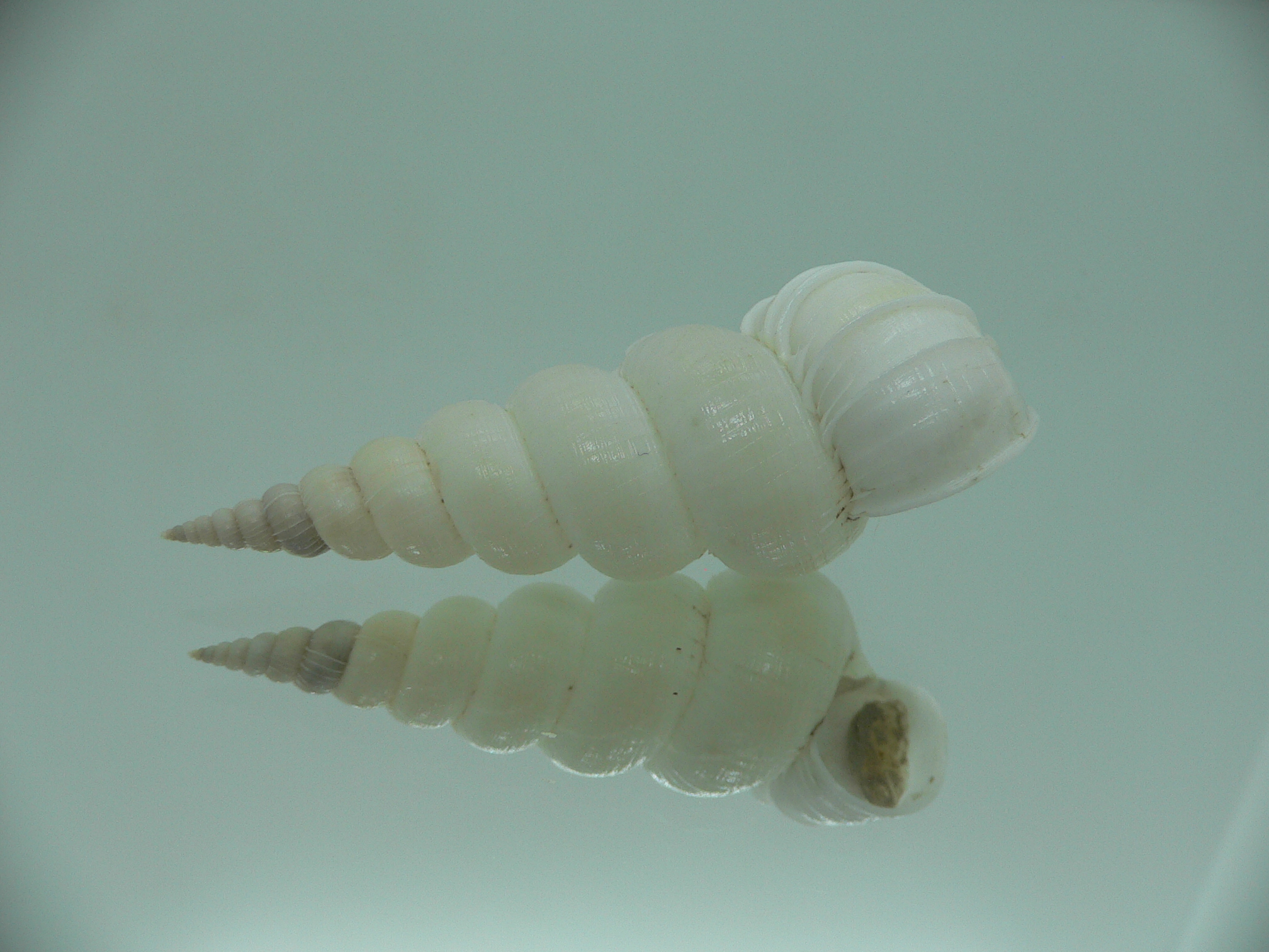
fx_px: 1283
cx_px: 634
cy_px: 476
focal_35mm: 35
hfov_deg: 52.6
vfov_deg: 40.7
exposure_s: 1/80
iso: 80
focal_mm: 4.6
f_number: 2.8
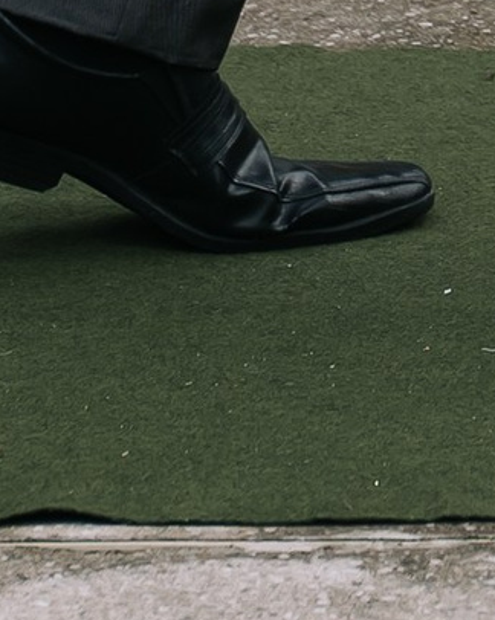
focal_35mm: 622
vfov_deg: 3.1
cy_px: -1020
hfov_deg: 2.5
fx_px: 11408
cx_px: 707
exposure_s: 1/320
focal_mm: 67
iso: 250
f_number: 2.8
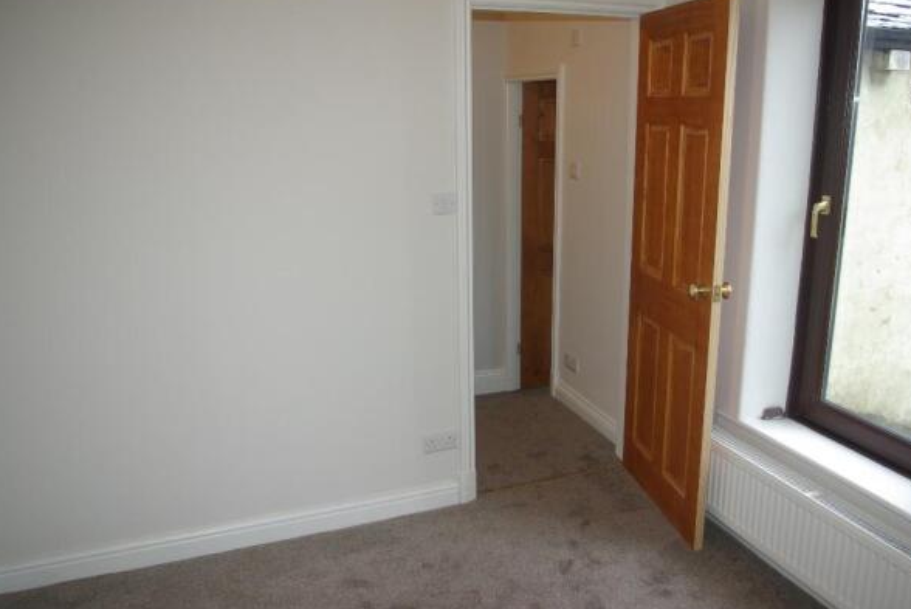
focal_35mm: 30
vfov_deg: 43.7
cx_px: 498
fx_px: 760
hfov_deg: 61.8
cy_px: 294
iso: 200
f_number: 4
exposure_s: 1/30
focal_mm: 18
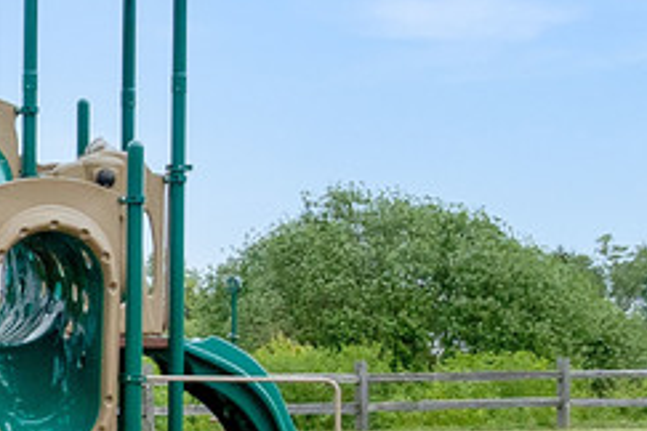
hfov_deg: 11.6
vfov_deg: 8.5
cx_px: -615
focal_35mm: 160
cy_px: 468
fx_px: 2875
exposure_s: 1/8000
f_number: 5
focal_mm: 24
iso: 800
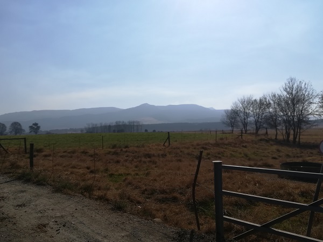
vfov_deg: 53.1
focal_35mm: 26
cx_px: 162
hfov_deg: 67.3
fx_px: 243
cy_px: 121
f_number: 2.2
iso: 50
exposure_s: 1/2695
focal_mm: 3.83
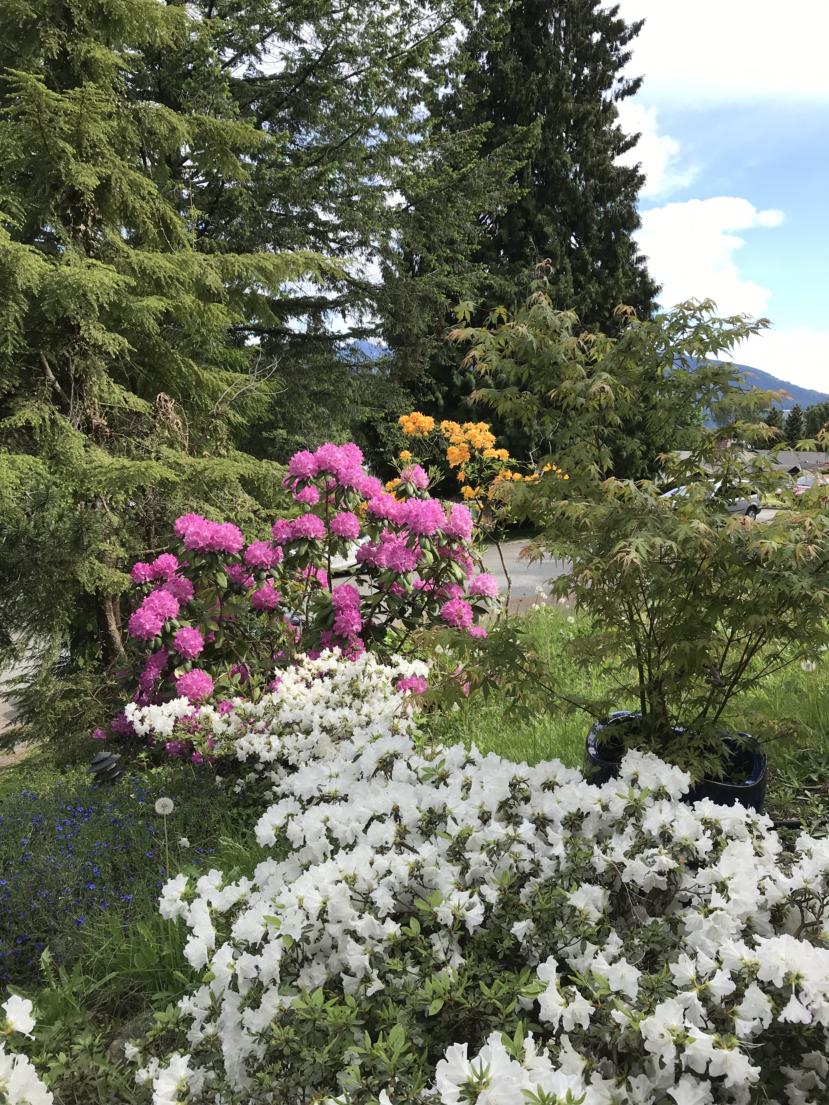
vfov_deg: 63.4
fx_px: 894
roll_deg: -2.2
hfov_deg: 49.7
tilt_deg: -6.2
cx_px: 414
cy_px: 552
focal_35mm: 28
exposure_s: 1/929
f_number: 1.8
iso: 20
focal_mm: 3.99
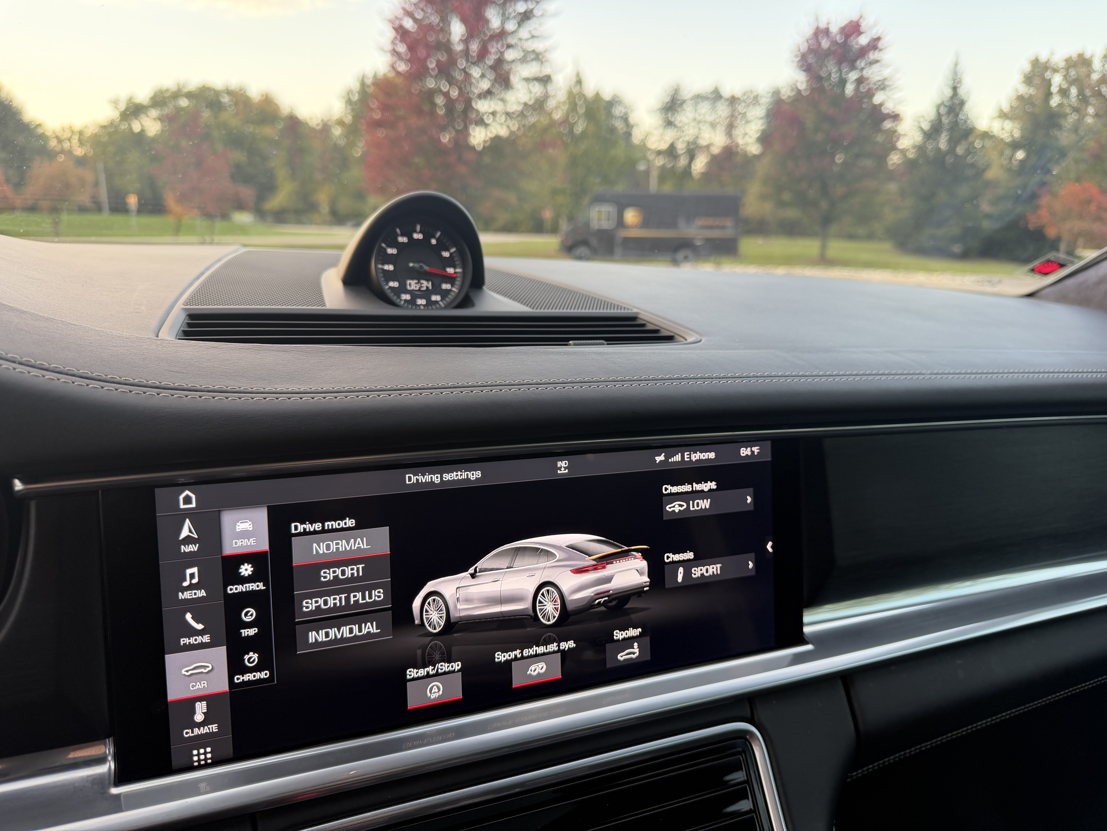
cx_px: 554
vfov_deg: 56.8
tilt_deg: -13.9
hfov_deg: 71.6
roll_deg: -0.5
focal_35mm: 24
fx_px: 768
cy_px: 416
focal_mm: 6.76
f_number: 1.78
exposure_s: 1/89
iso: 125
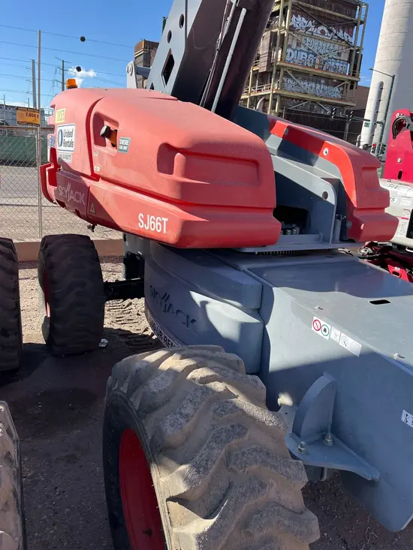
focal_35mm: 26
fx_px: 413
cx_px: 206
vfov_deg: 67.3
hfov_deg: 53.1
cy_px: 275
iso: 50
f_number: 1.6
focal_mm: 5.1
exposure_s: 1/1497
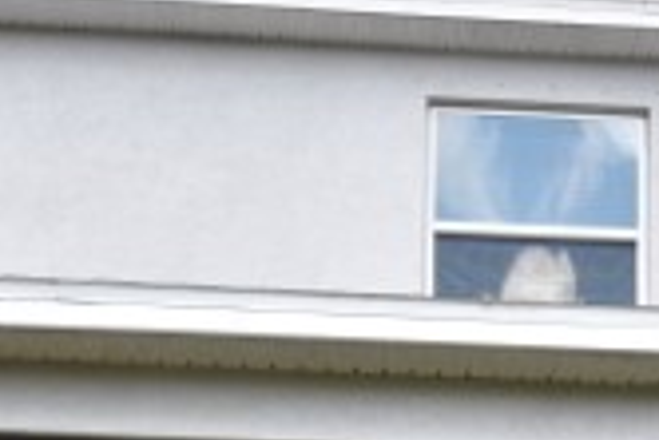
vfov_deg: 18.3
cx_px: 472
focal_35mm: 65
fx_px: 1191
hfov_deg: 30.5
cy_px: 686
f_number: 3.5
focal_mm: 10
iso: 800
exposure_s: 1/2000
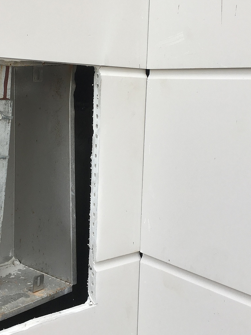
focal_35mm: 49
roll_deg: -2.3
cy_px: 104
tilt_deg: -1.3
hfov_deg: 29.5
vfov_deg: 38.3
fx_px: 474
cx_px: 83
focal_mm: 4.15
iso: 25
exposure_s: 1/463
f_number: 2.2
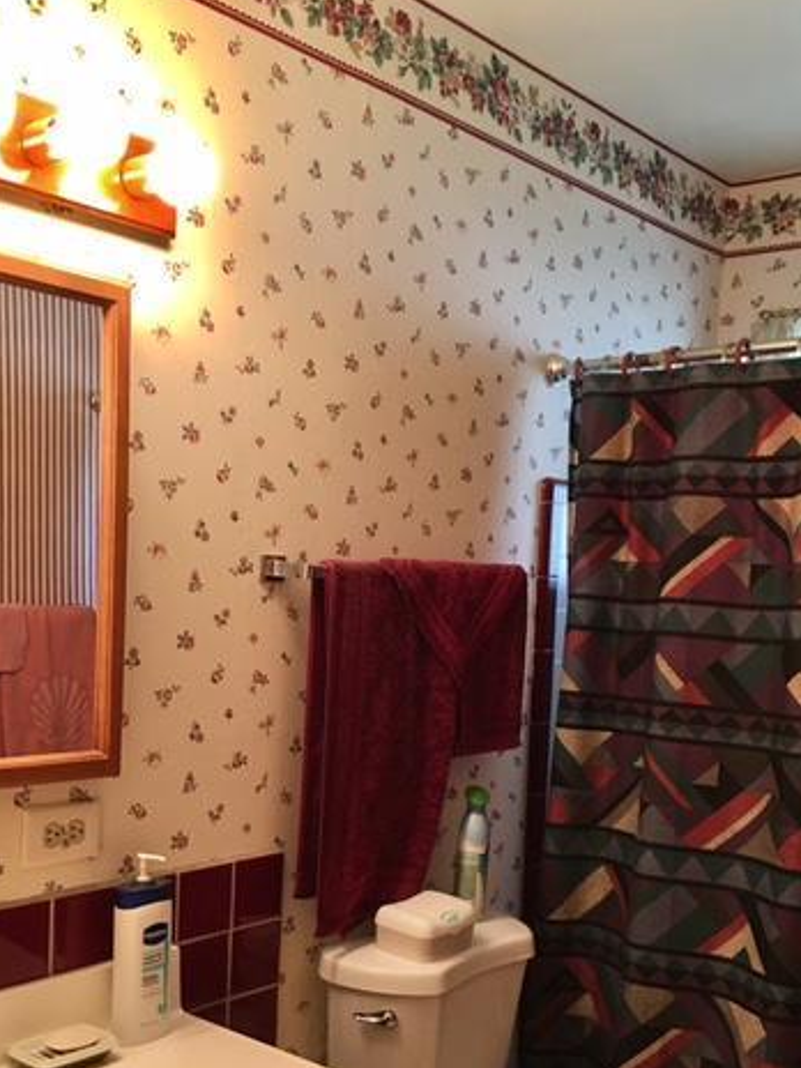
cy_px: 707
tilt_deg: -4.8
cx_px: 361
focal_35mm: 40
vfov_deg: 46.1
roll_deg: -2.2
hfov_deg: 35.9
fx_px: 1234
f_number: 2.2
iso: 50
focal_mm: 4.15
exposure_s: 1/15
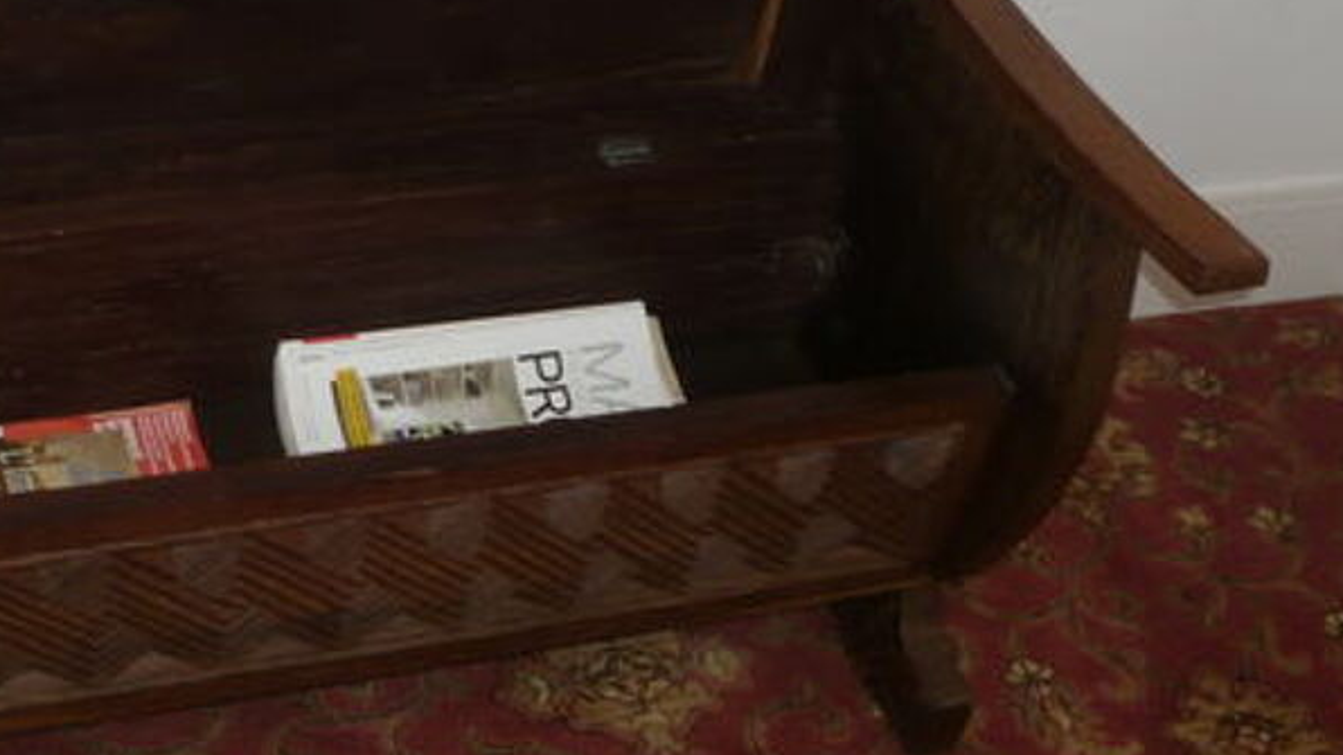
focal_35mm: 64
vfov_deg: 18.7
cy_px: 234
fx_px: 2279
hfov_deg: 32.0
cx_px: 288
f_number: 2.8
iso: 100
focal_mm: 5.8
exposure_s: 1/30
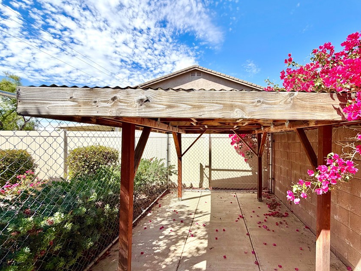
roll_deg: +0.1
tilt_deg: +0.4
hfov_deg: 89.9
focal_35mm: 17
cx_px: 216
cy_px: 144
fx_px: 177
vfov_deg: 74.6
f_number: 2.2
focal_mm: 2.22
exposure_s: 1/770
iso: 25
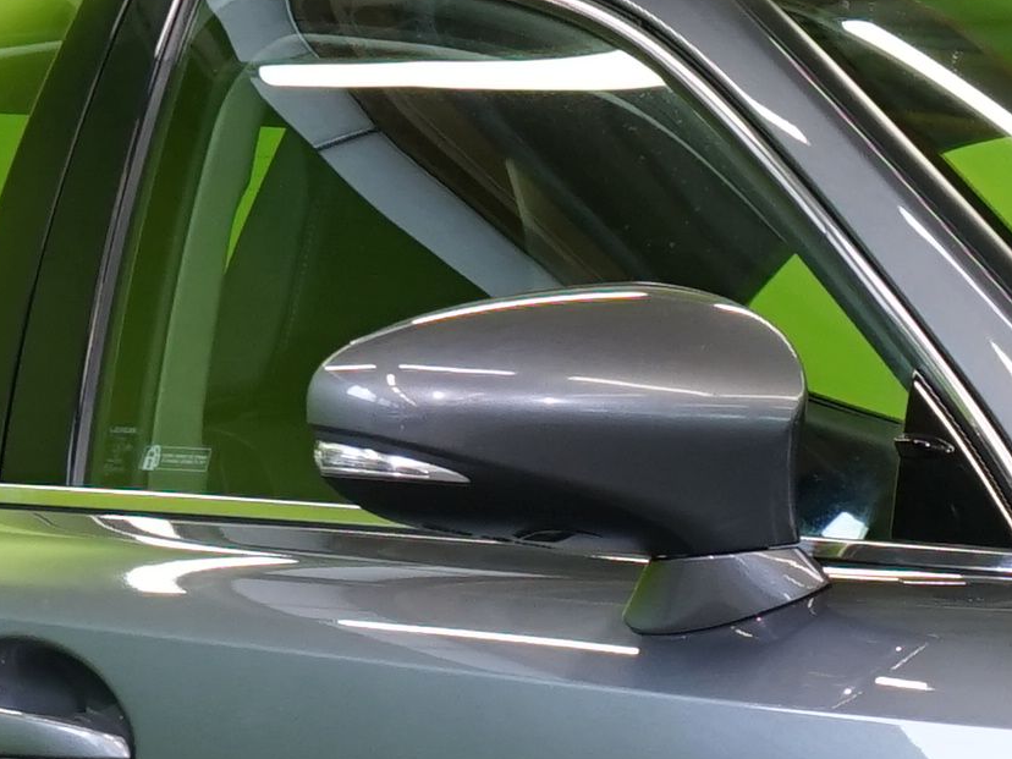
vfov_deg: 6.4
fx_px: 6724
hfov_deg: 8.4
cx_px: 1619
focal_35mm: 230
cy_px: 999
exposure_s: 1/30
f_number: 6.3
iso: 500
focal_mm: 33
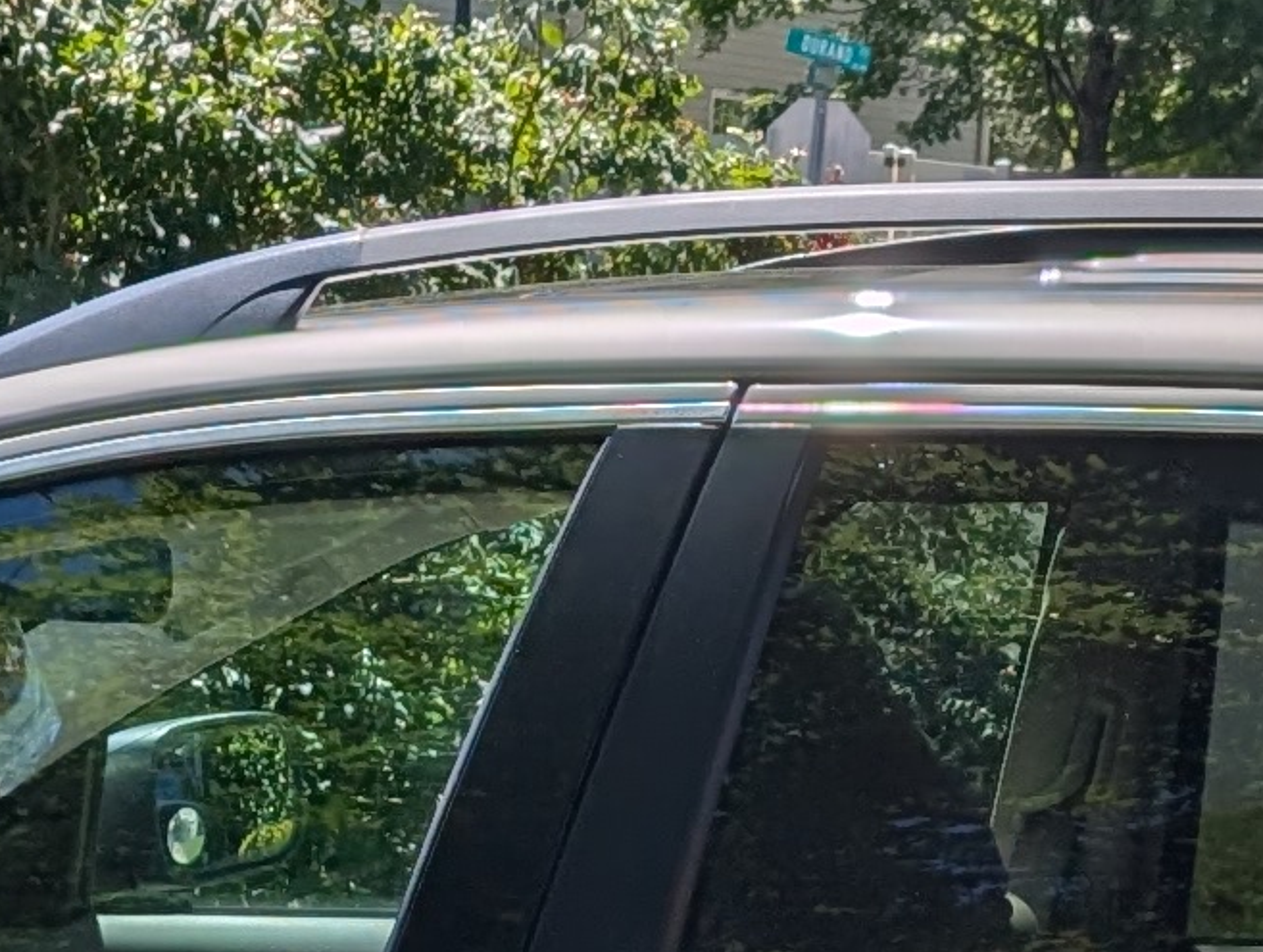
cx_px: 886
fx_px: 5445
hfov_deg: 13.2
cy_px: 1352
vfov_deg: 9.7
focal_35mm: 149
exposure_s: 1/11364
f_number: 1.68
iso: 21
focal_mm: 6.9
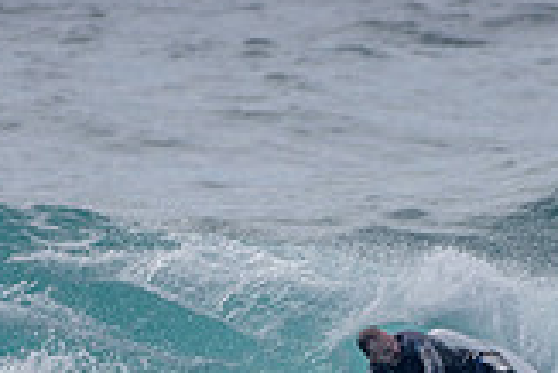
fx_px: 33757
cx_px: 361
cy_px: 437
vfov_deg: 0.6
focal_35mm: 2176
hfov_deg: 0.9
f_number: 5.6
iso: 90
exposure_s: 1/2000
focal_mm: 500
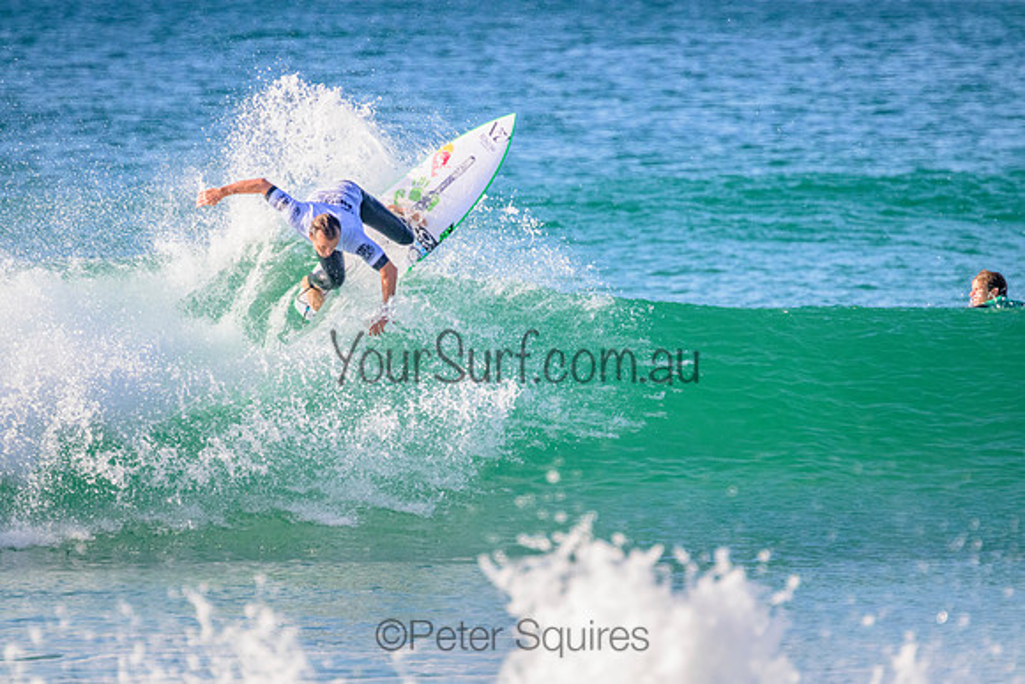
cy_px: 342
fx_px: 22782
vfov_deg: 1.7
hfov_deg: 2.6
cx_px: 512
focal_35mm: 800
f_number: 11
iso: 2800
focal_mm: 800
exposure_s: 1/2000
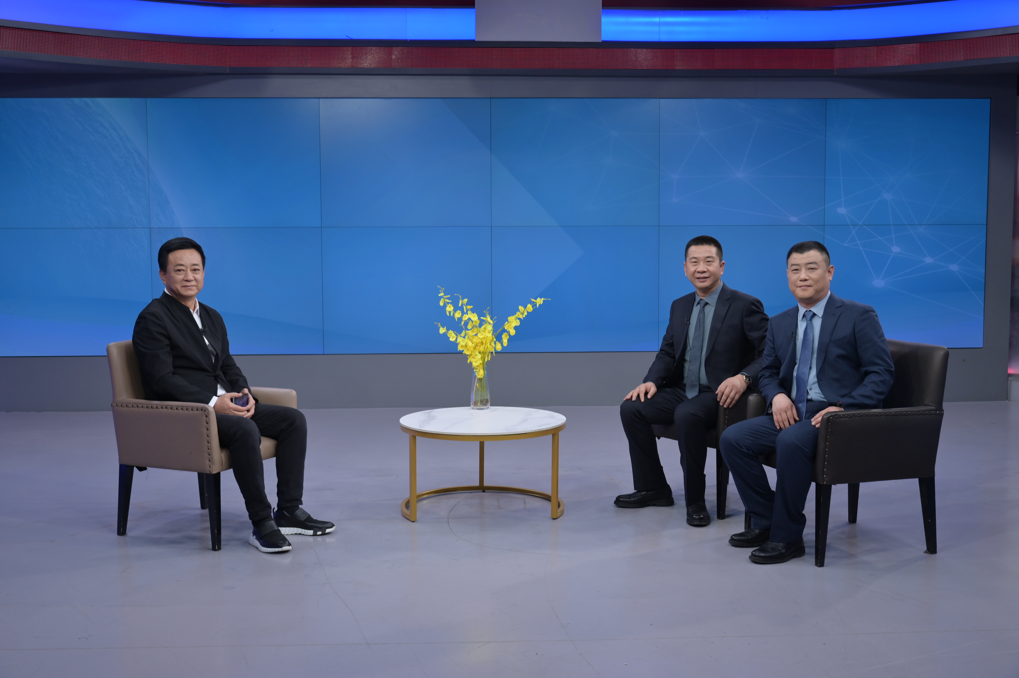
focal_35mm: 35
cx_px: 510
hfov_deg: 54.5
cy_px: 339
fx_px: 990
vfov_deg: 37.8
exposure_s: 1/40
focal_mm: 35
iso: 400
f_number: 6.3
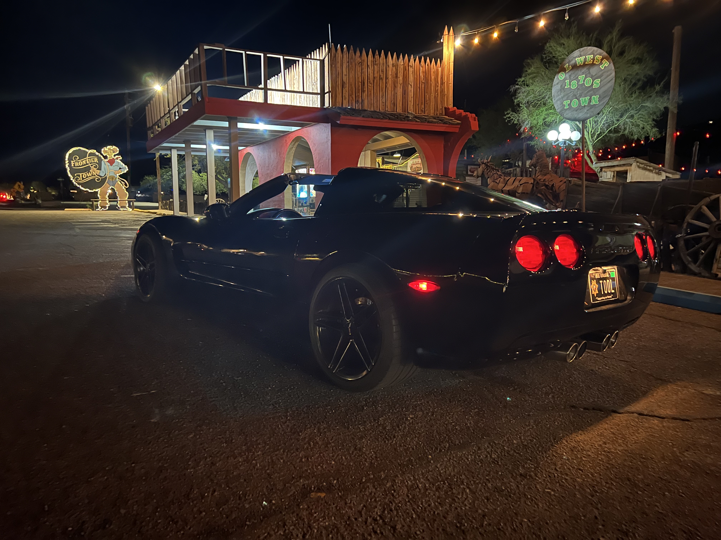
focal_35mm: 26
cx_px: 360
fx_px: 542
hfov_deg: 67.3
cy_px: 270
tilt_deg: -9.0
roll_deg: +1.0
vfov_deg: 53.1
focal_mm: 5.7
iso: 1600
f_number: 1.5
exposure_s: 1/15
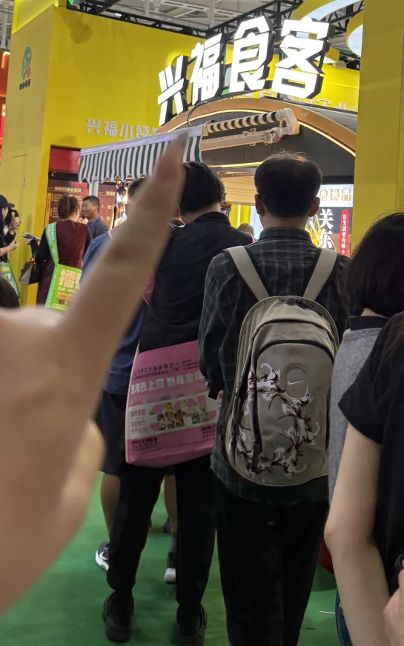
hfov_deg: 30.5
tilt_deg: +7.0
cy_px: 160
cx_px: 213
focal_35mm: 42
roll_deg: -4.9
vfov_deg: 45.5
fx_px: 740
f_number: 1.78
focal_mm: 6.76
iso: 160
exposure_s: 1/100
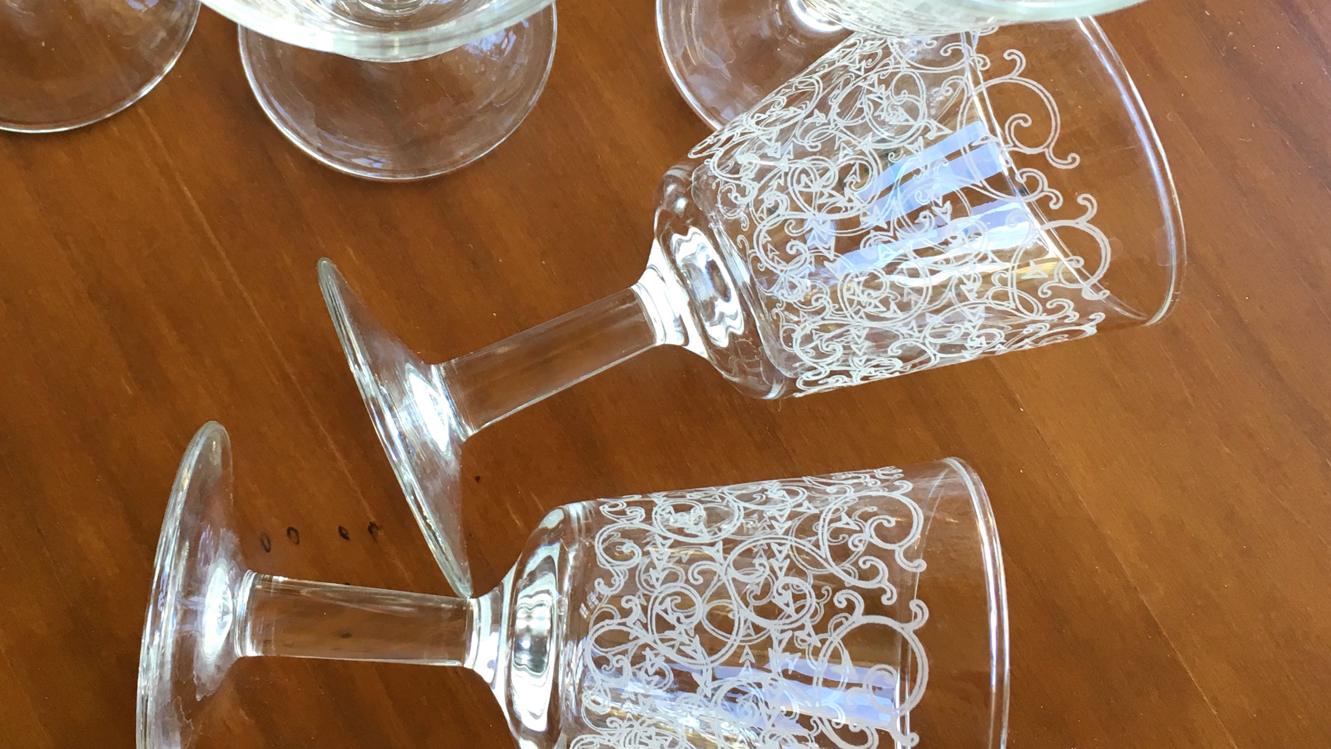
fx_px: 1659
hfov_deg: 43.5
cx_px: 535
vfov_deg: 25.2
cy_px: 206
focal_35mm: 47
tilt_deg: -82.5
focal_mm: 4.15
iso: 64
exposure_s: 1/33
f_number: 2.2
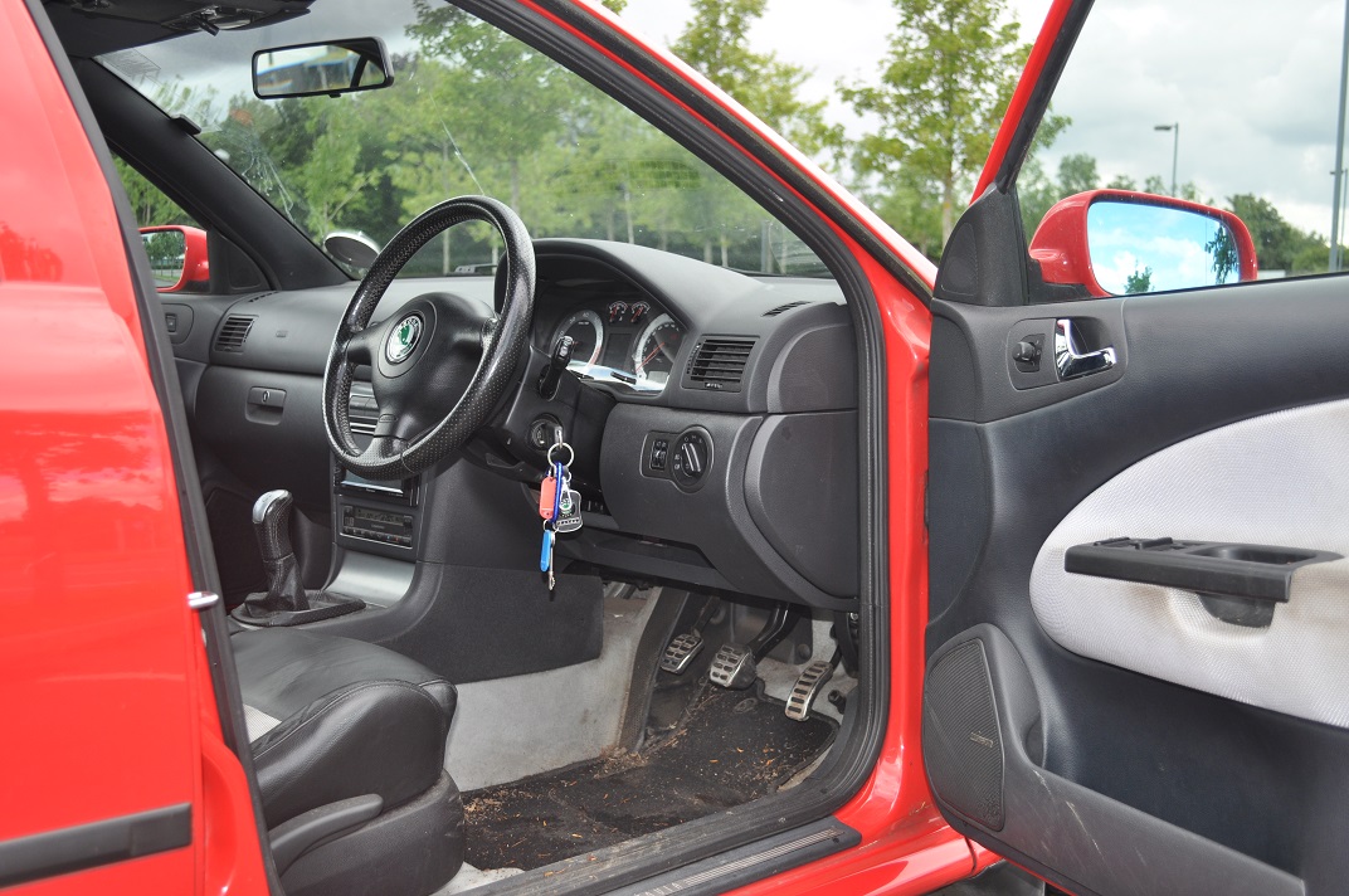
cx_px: 674
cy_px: 448
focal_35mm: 42
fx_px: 1572
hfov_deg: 46.4
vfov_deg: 31.8
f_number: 4.5
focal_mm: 28
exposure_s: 1/200
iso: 220
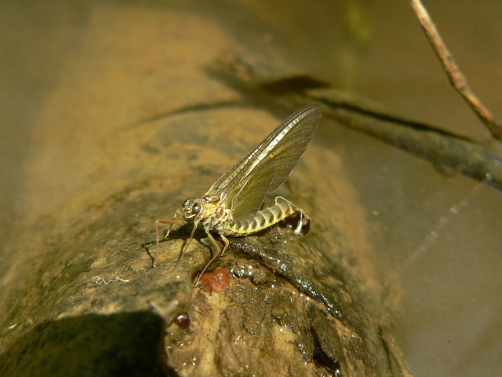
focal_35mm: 107
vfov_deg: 13.8
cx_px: 251
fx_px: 1552
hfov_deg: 18.4
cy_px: 188
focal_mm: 17.9
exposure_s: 1/320
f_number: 4
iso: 80
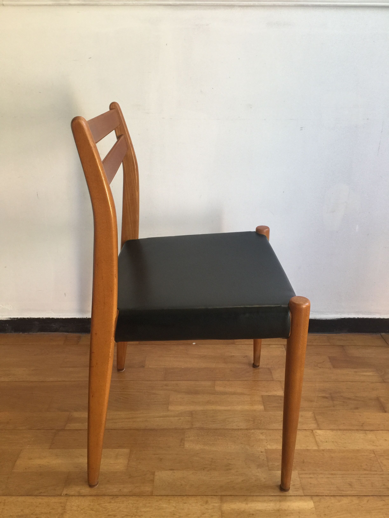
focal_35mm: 29
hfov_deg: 48.2
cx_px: 194
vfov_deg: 61.7
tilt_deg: -23.1
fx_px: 435
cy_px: 259
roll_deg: +0.0
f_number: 2.2
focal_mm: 4.15
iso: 64
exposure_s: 1/33
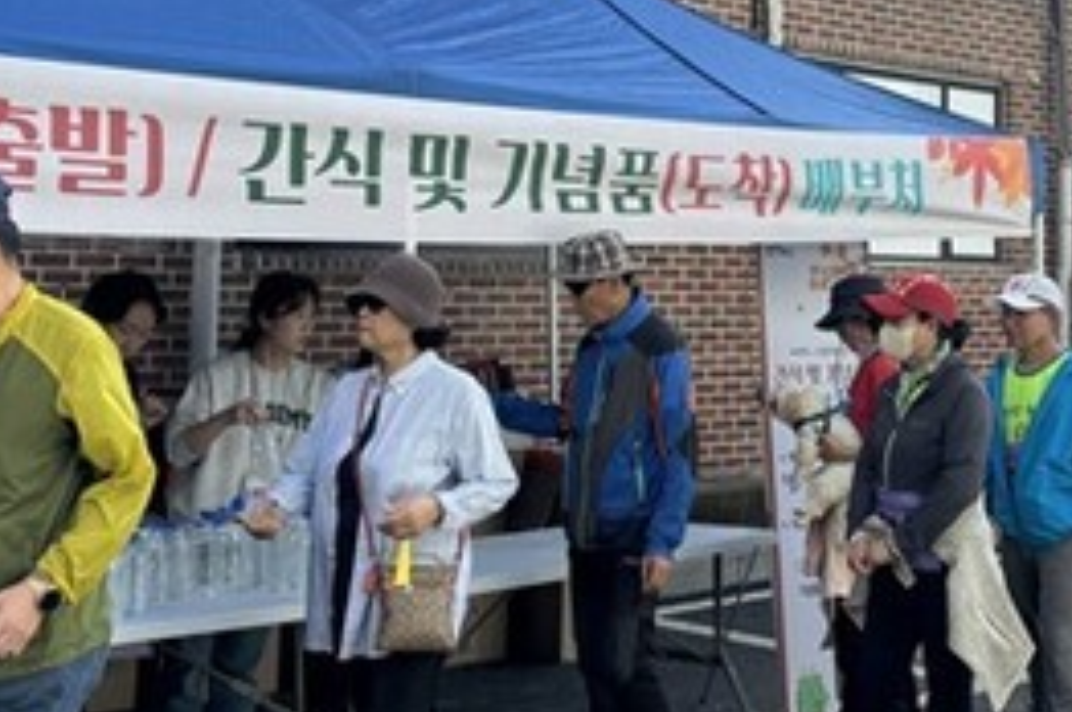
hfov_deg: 31.9
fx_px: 1844
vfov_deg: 21.6
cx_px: 798
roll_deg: -0.8
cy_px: 151
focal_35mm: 62
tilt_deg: +4.6
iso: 50
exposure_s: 1/1344
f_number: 1.6
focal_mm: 5.96
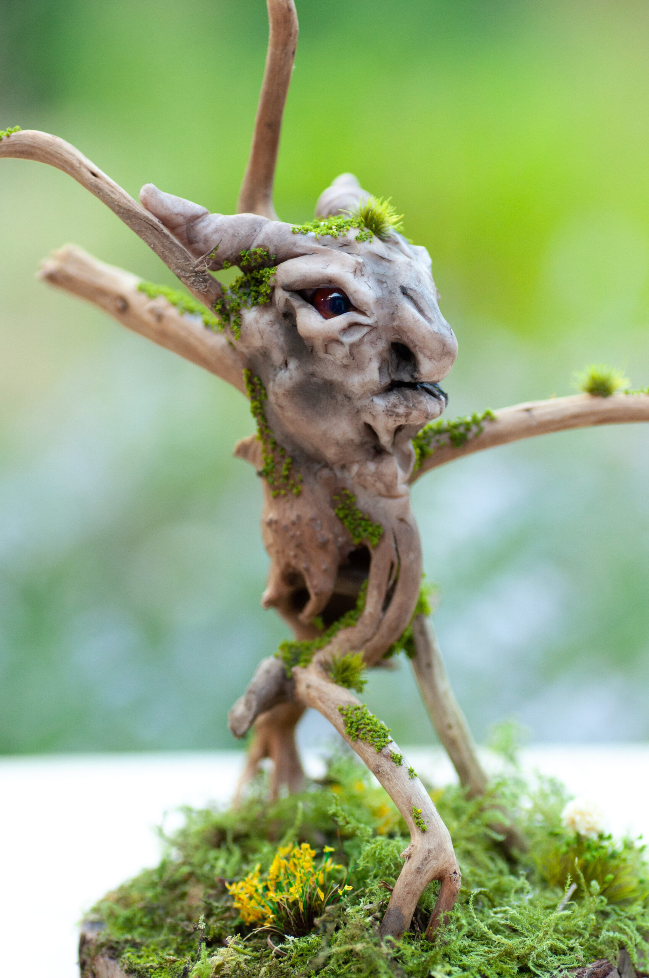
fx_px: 3660
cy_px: 489
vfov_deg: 15.2
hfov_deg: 10.1
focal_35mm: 135
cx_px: 324
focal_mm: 90
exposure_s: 1/320
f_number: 5.6
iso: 500
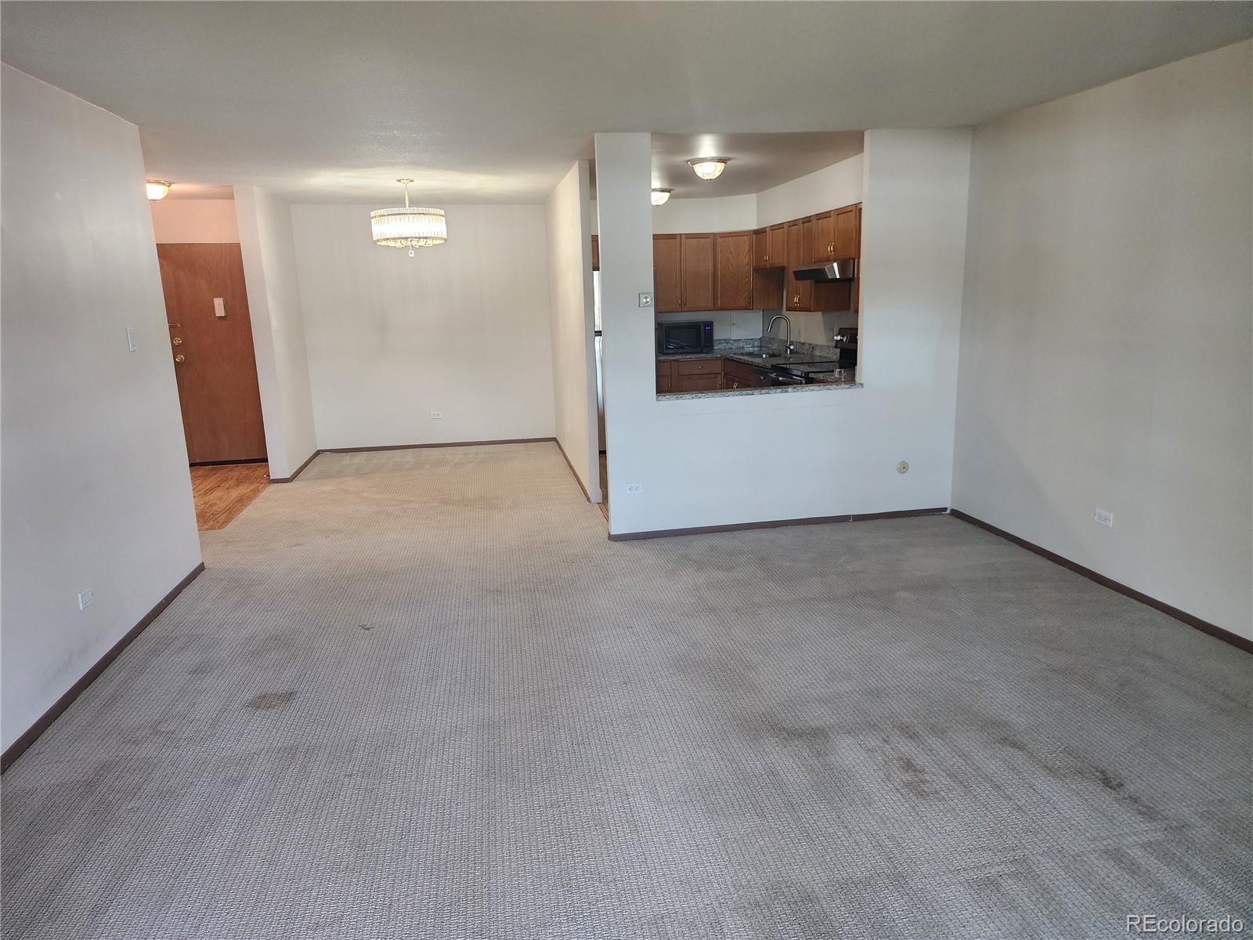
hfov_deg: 73.9
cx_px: 626
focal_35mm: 23
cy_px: 470
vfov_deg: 58.9
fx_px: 833
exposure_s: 1/120
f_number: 1.8
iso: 500
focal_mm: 6.4
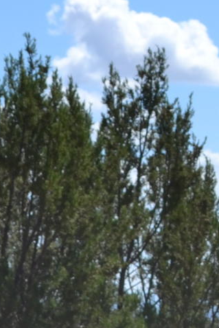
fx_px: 2744
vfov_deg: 6.8
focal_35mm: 301
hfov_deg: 4.4
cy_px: 109
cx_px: 701
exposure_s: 1/320
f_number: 9
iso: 100
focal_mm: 32
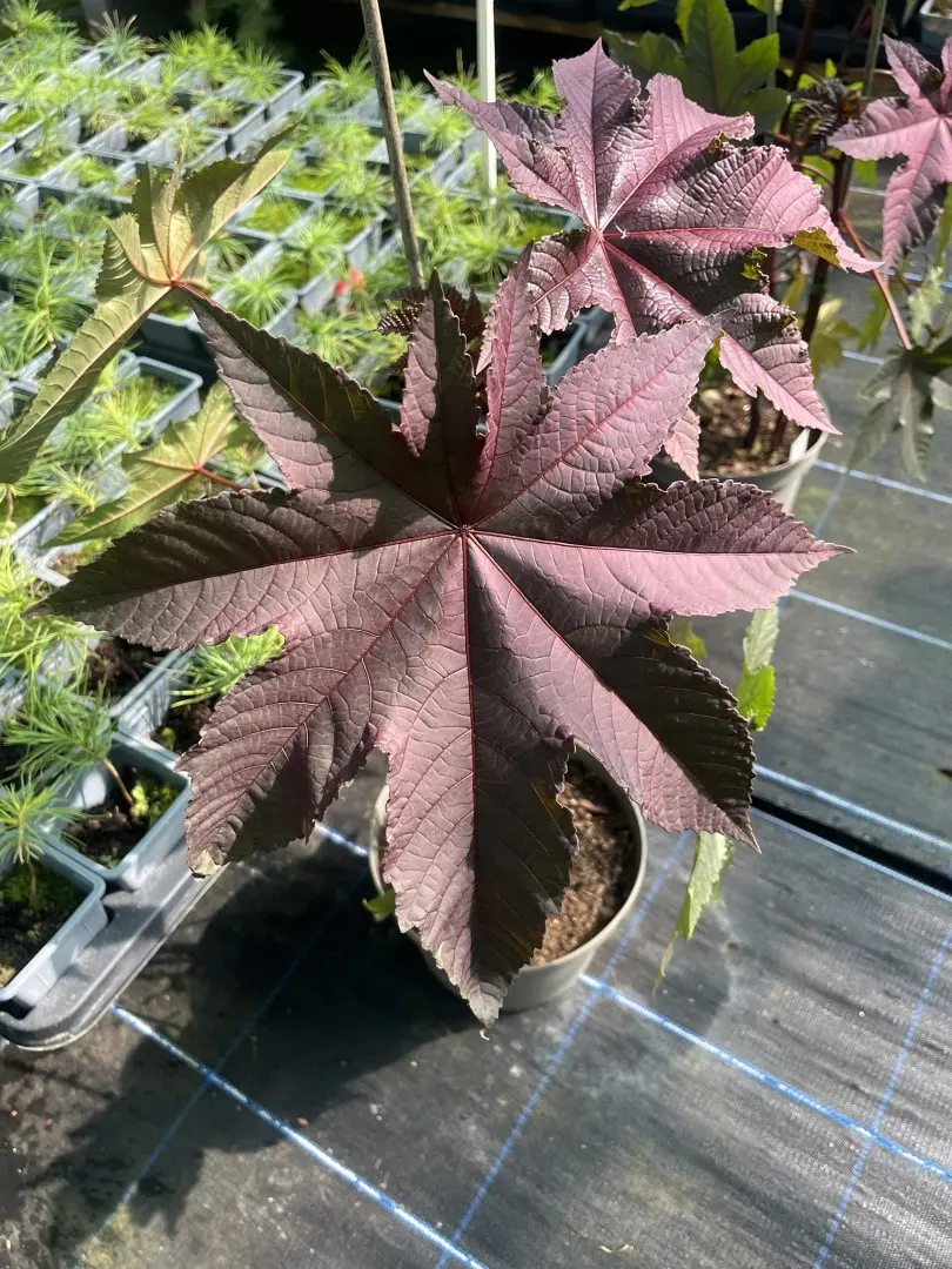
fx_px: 953
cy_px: 634
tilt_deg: -51.5
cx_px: 476
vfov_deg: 67.3
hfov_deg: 53.1
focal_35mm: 26
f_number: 1.6
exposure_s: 1/571
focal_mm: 5.1
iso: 50
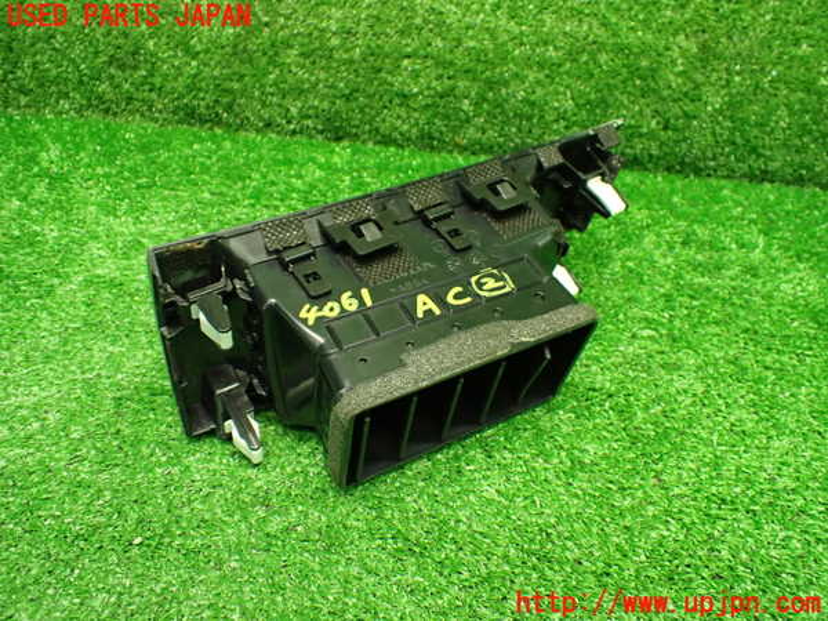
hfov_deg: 60.0
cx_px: 414
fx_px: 718
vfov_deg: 46.8
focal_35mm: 30
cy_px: 310
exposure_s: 1/60
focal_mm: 5.4
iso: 800
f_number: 2.3
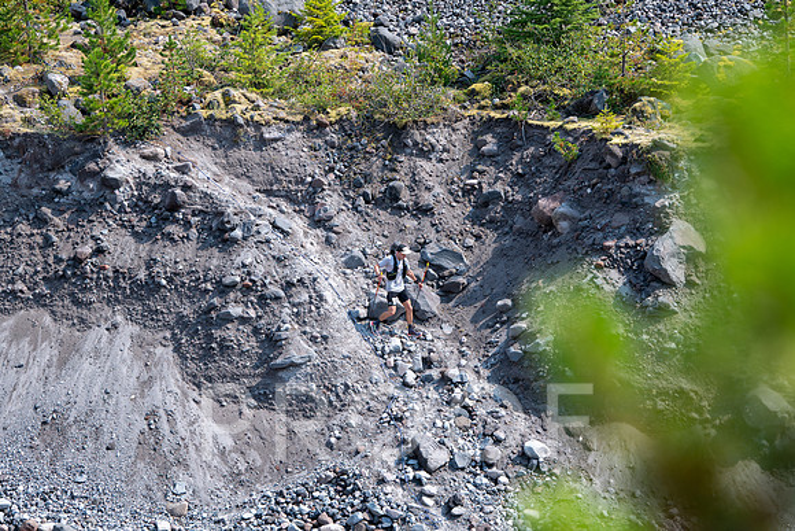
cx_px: 398
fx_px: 3092
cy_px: 266
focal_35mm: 140
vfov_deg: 9.8
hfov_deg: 14.7
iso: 160
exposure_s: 1/640
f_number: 5
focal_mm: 140
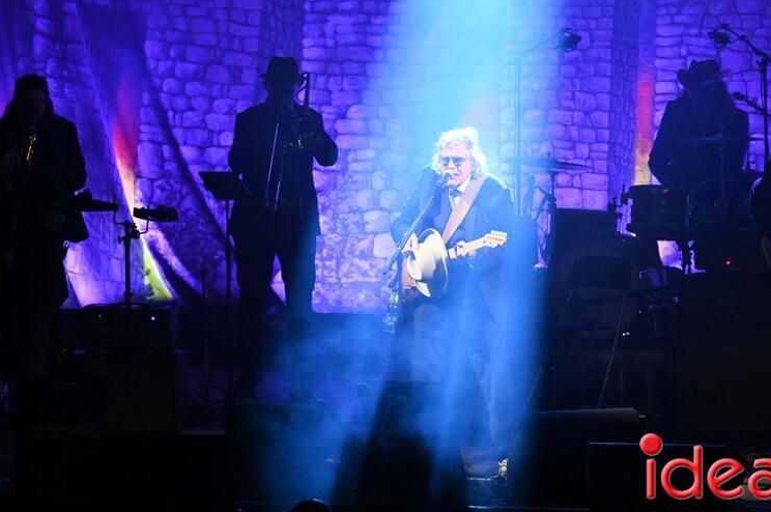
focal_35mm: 507
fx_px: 10844
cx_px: 374
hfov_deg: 4.1
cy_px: 208
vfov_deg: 2.7
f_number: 5.6
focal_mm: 380
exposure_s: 1/500
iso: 8000
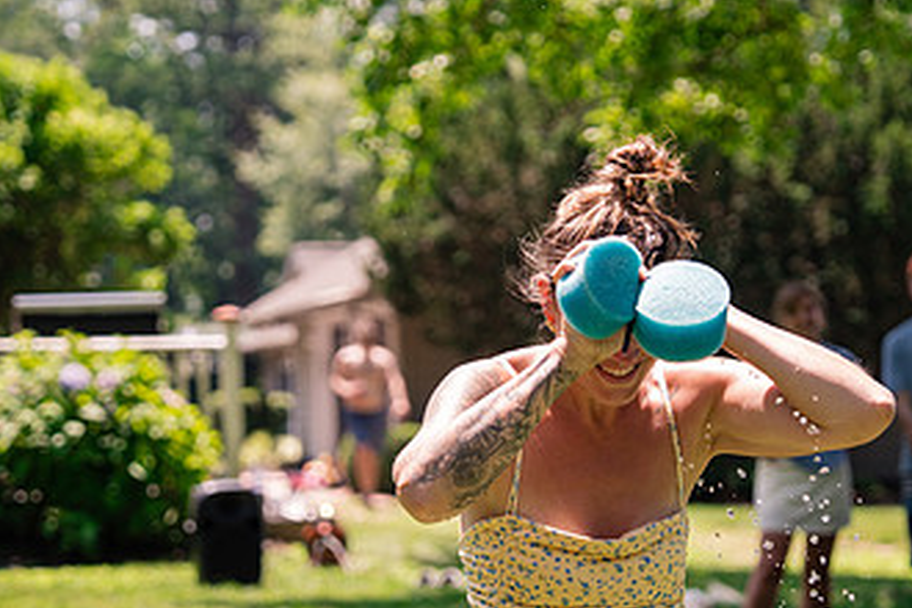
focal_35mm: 123
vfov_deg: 11.1
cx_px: 550
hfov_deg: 16.6
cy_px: 350
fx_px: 3116
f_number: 2.8
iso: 250
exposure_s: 1/1600
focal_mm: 70
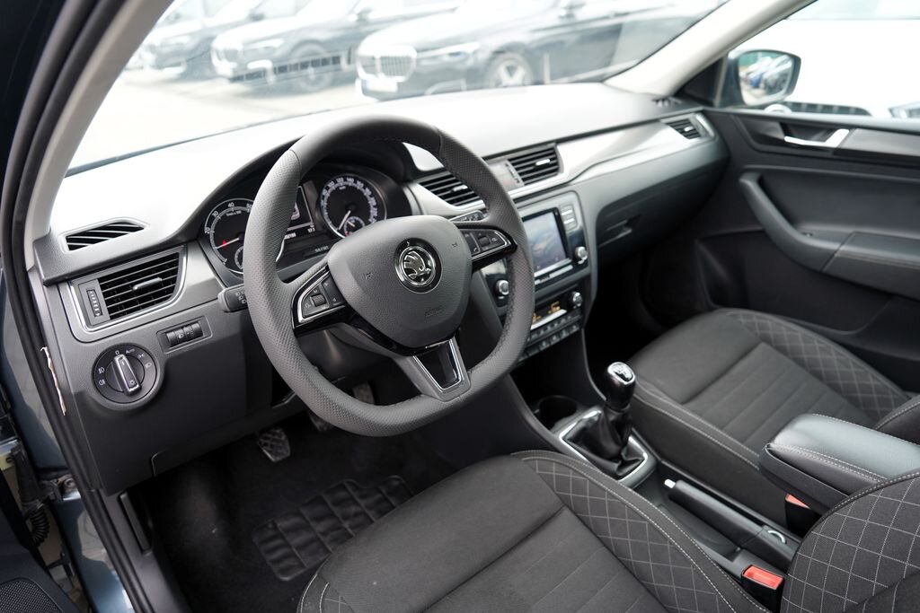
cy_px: 306
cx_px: 460
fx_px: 613
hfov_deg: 73.7
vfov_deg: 53.1
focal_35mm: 24
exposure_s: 1/50
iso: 100
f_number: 3.5
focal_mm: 24
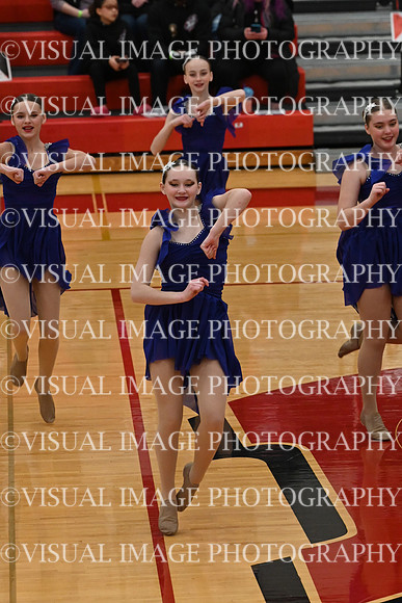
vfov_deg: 9.5
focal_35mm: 217
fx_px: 3632
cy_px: 302
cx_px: 201
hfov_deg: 6.3
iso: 5000
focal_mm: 145
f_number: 4
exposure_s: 1/400
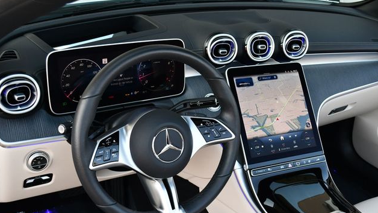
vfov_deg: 25.4
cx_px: 190
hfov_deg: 43.7
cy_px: 126
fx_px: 471
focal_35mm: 47
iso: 400
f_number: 4.5
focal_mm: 22
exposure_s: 1/250
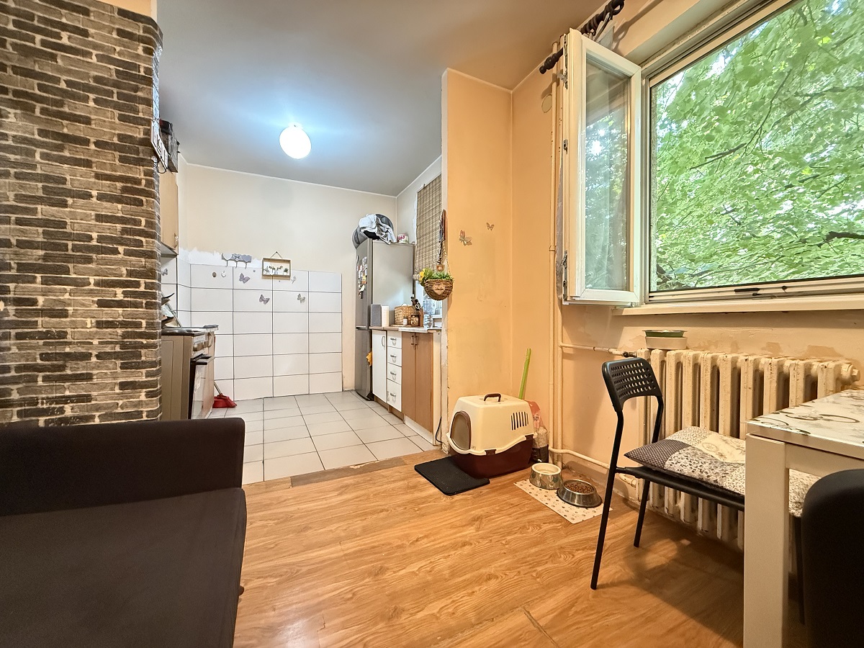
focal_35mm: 14
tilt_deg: -0.2
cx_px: 432
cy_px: 324
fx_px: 349
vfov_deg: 85.7
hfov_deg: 102.1
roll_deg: +0.2
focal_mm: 2.22
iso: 1000
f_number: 2.2
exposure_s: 1/33
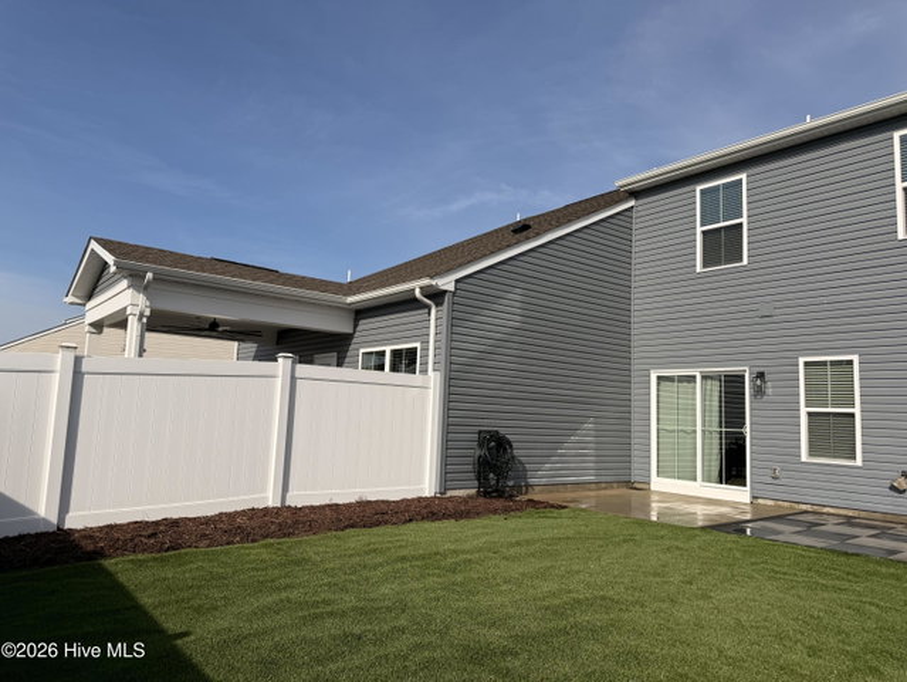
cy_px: 341
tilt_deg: +7.0
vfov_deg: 56.9
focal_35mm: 24
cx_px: 454
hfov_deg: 71.6
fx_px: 629
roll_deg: -2.6
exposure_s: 1/9091
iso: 80
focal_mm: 6.76
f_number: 1.78
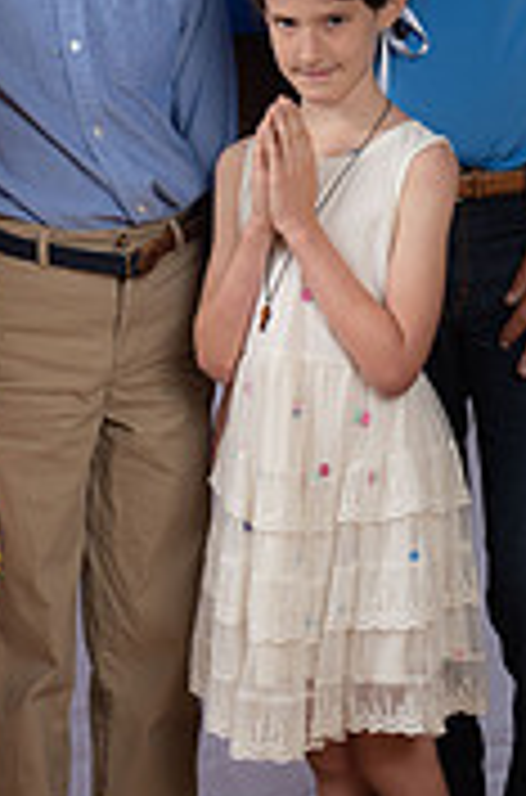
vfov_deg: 14.7
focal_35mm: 140
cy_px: 283
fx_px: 3086
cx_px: 173
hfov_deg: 9.7
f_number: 8
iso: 250
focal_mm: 55
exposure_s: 1/160
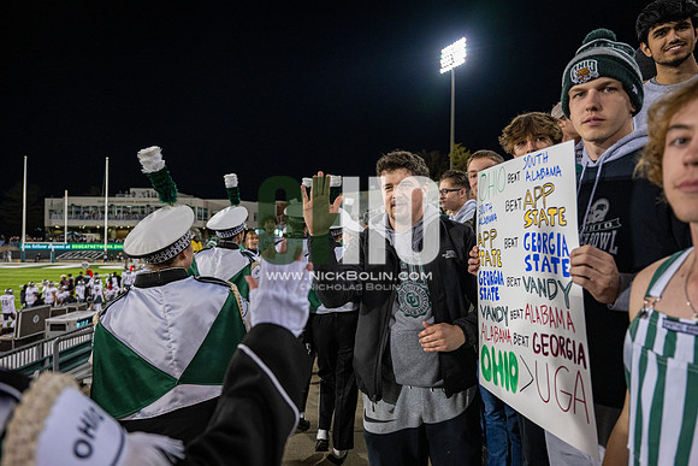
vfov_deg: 53.2
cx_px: 349
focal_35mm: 24
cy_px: 233
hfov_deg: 73.7
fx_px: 465
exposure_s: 1/500
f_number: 3.2
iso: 1250
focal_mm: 24
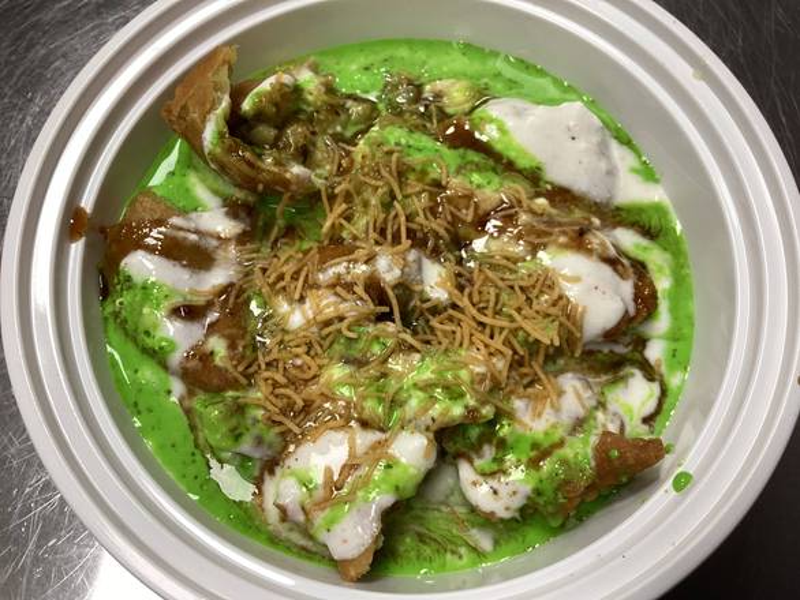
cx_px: 400
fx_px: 717
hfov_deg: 58.3
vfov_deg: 45.5
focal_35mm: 31
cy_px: 300
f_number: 2.4
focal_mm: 3.3
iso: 64
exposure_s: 1/60
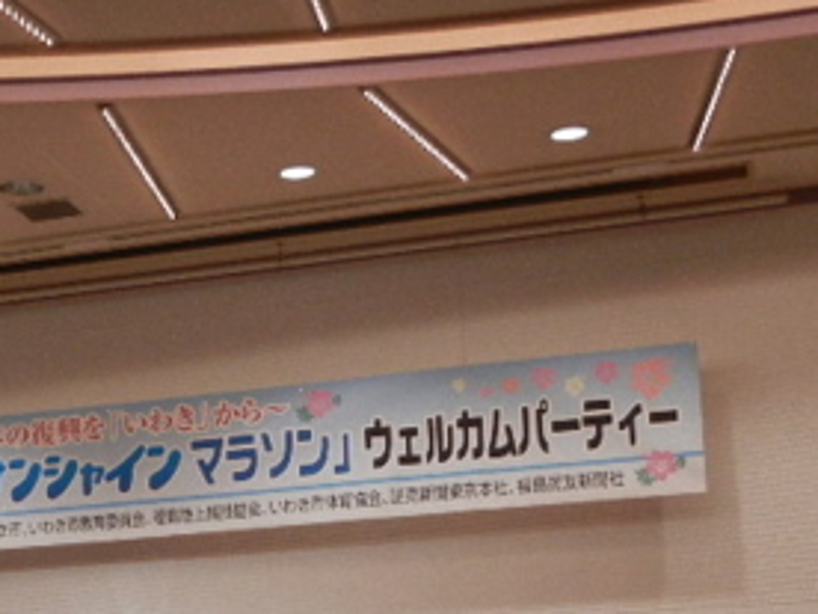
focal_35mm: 87
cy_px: 599
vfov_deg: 16.6
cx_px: 36
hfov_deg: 21.8
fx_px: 2056
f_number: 3.5
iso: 260
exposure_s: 1/30
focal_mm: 5.4
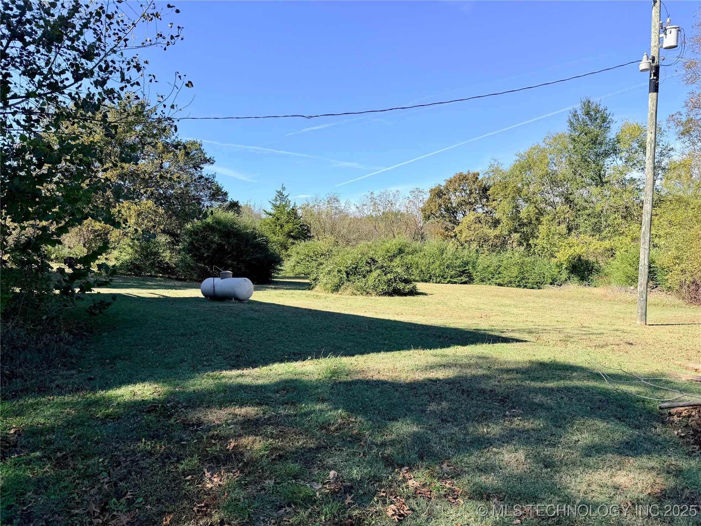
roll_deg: +1.5
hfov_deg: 71.6
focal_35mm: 24
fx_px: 486
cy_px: 263
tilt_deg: -1.7
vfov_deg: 56.8
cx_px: 350
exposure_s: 1/2611
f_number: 1.78
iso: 80
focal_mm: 6.76
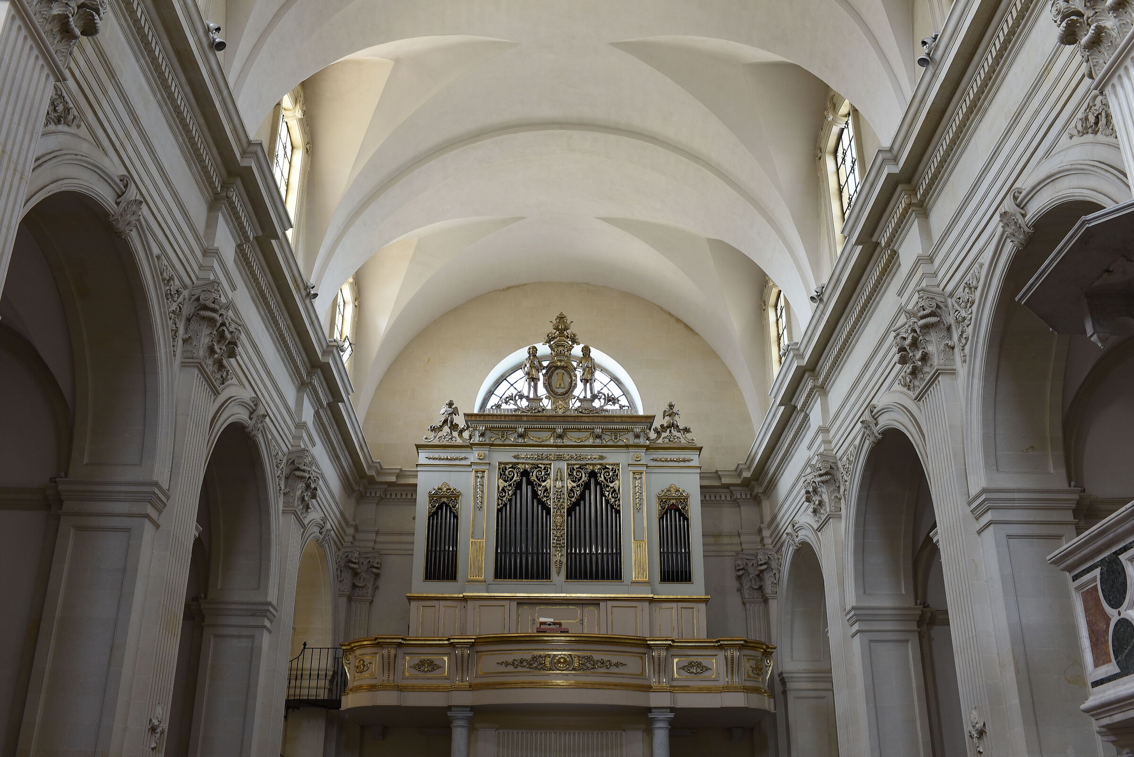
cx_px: 567
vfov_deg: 37.9
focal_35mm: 35
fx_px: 1103
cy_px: 378
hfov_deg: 54.4
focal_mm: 35
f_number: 6.7
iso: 500
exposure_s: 1/60
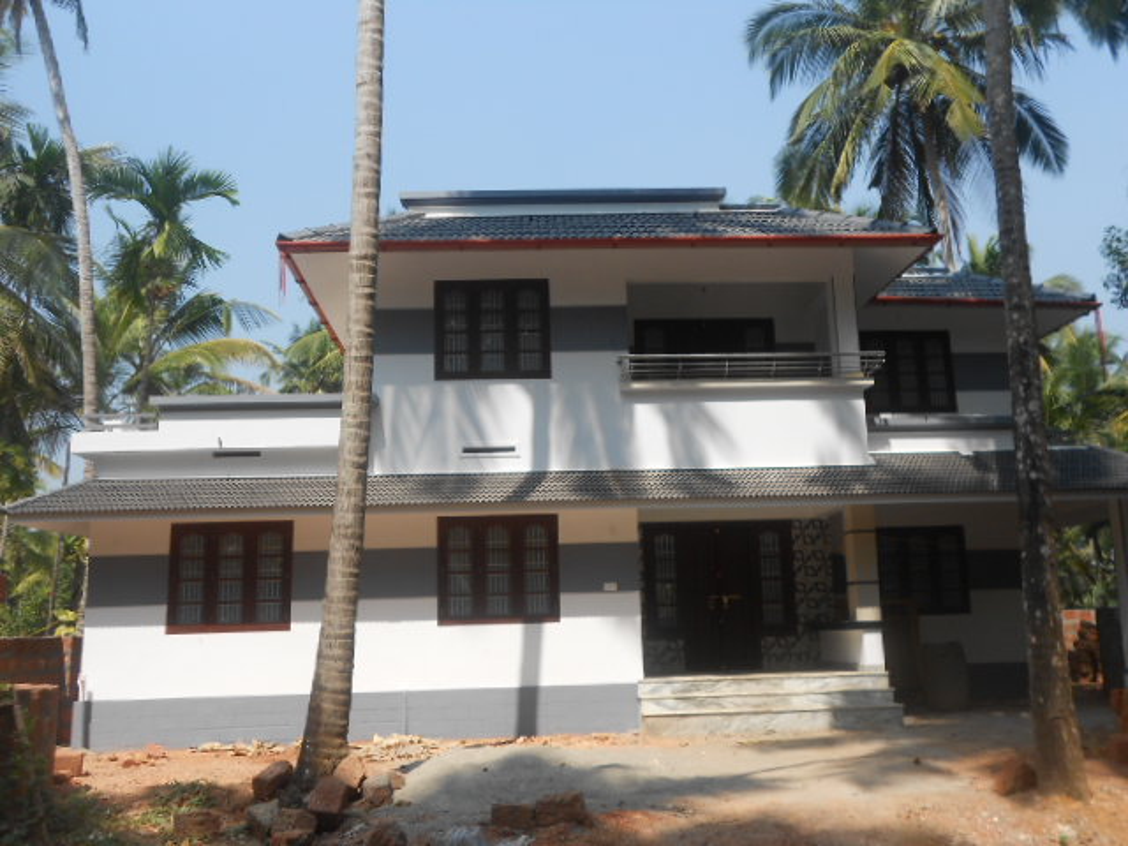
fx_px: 1043
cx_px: 564
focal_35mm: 32
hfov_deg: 56.8
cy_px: 423
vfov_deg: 44.2
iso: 80
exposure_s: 1/640
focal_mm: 6
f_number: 3.6
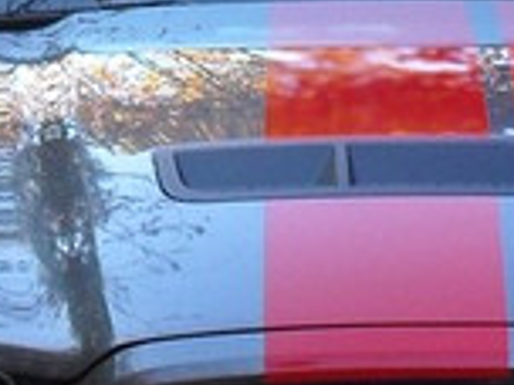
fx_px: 3638
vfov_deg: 6.0
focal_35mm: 245
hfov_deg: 8.1
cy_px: -88
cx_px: 482
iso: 100
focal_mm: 6.2
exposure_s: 1/125
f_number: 2.8
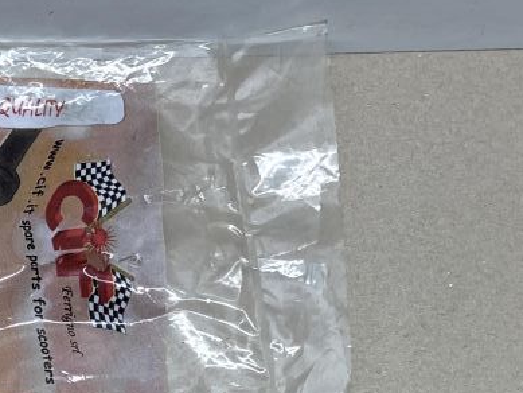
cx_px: -203
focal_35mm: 107
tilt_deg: -68.8
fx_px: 1617
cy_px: 627
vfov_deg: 12.9
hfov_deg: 17.0
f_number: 1.6
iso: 40
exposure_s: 1/100
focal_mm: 4.2
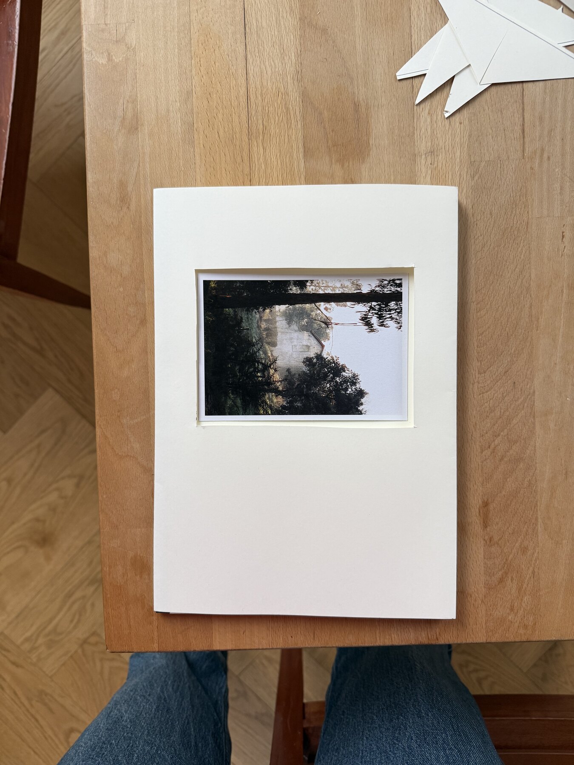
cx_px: 287
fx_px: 531
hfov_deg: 56.8
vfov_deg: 71.6
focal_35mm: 24
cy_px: 382
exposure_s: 1/121
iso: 200
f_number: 1.78
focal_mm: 6.76
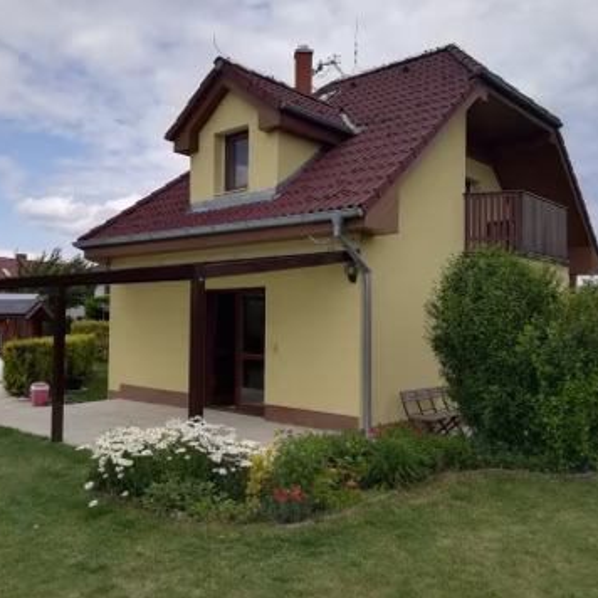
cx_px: 260
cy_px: 301
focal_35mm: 31
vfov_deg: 52.5
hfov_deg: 52.4
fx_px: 606
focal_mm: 3.83
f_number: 2.2
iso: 50
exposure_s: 1/1093
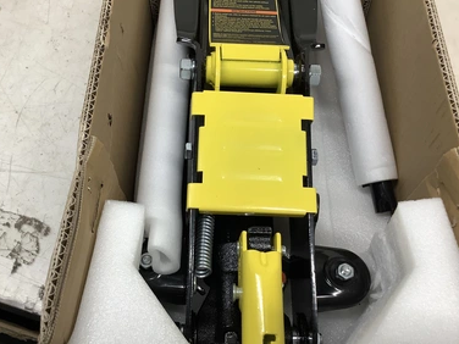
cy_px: 178
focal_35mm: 33
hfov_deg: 55.3
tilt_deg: -65.2
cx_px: 216
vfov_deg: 42.9
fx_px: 438
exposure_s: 1/120
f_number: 2.4
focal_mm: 3.3
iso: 80
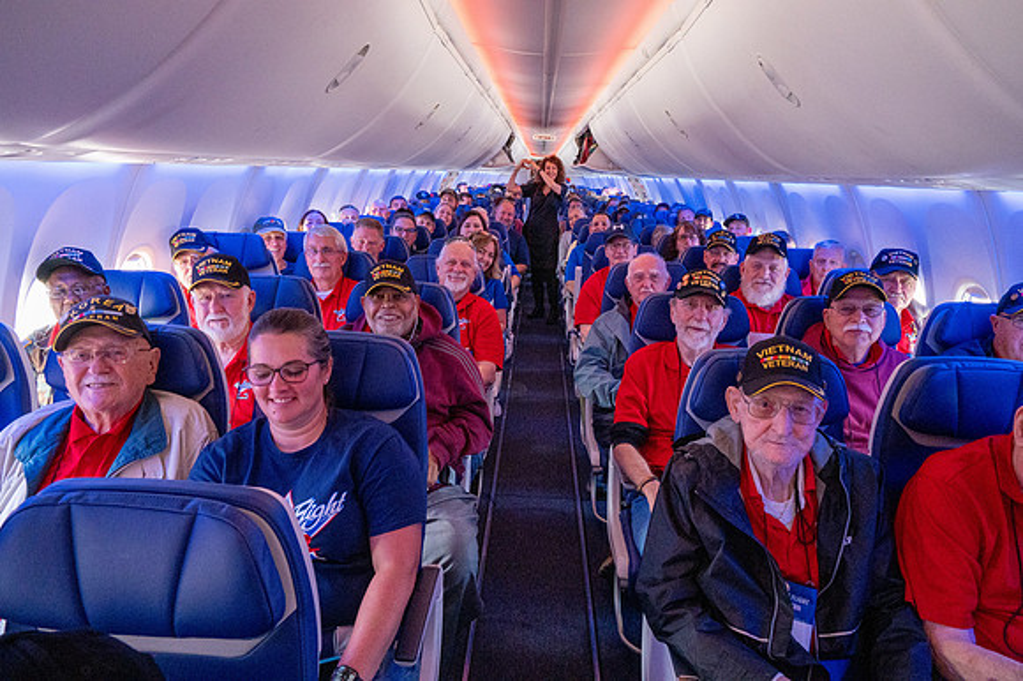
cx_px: 512
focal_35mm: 24
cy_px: 340
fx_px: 682
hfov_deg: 73.8
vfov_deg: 53.1
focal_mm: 24
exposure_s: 1/80
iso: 8000
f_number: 11
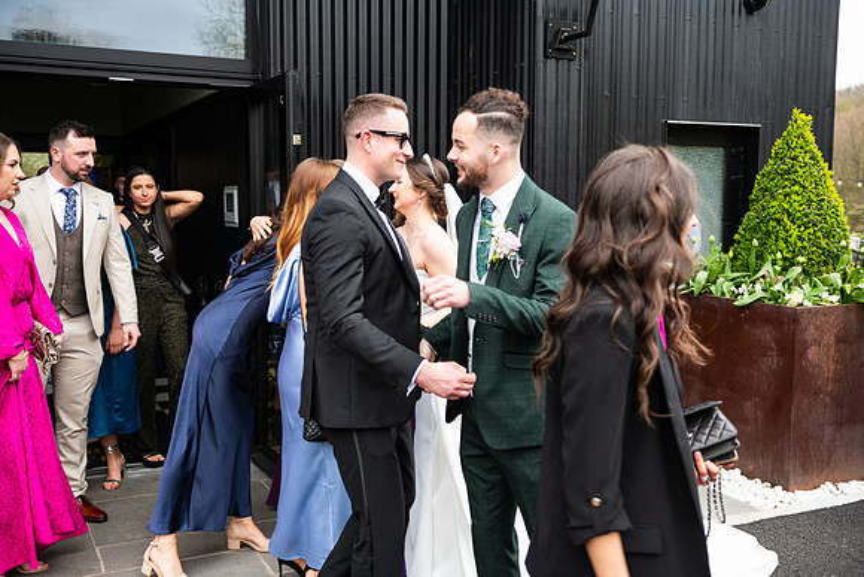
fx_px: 912
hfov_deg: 50.7
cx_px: 432
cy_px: 288
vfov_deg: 35.1
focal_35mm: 38
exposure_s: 1/200
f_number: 3.5
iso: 125
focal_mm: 38
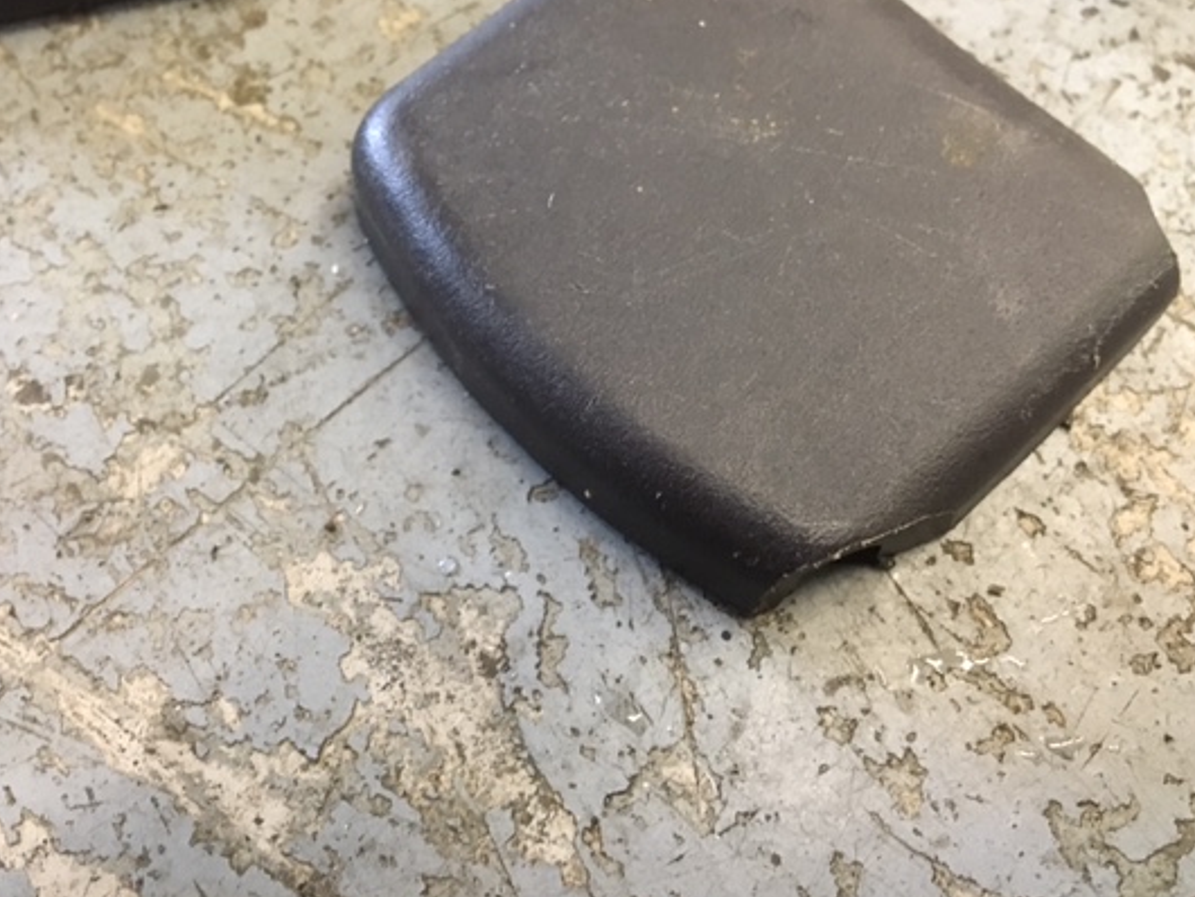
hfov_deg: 52.5
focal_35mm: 35
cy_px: 417
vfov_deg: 40.7
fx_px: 1209
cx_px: 541
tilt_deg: -68.5
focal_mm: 4.15
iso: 200
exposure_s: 1/25
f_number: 2.2
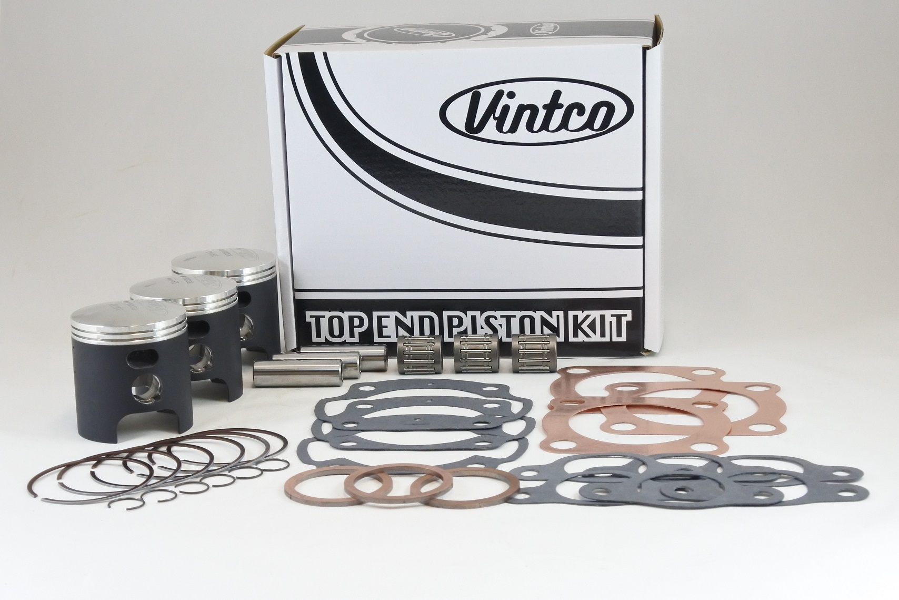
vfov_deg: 23.8
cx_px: 450
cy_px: 300
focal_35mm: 57
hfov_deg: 35.1
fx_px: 1423
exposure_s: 1/125
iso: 720
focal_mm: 21.4
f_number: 4.8
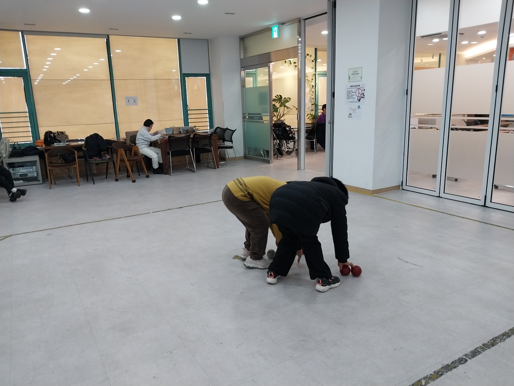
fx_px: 386
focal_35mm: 26
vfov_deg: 53.1
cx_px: 257
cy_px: 193
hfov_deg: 67.3
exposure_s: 1/60.2
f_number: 1.8
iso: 125
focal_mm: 4
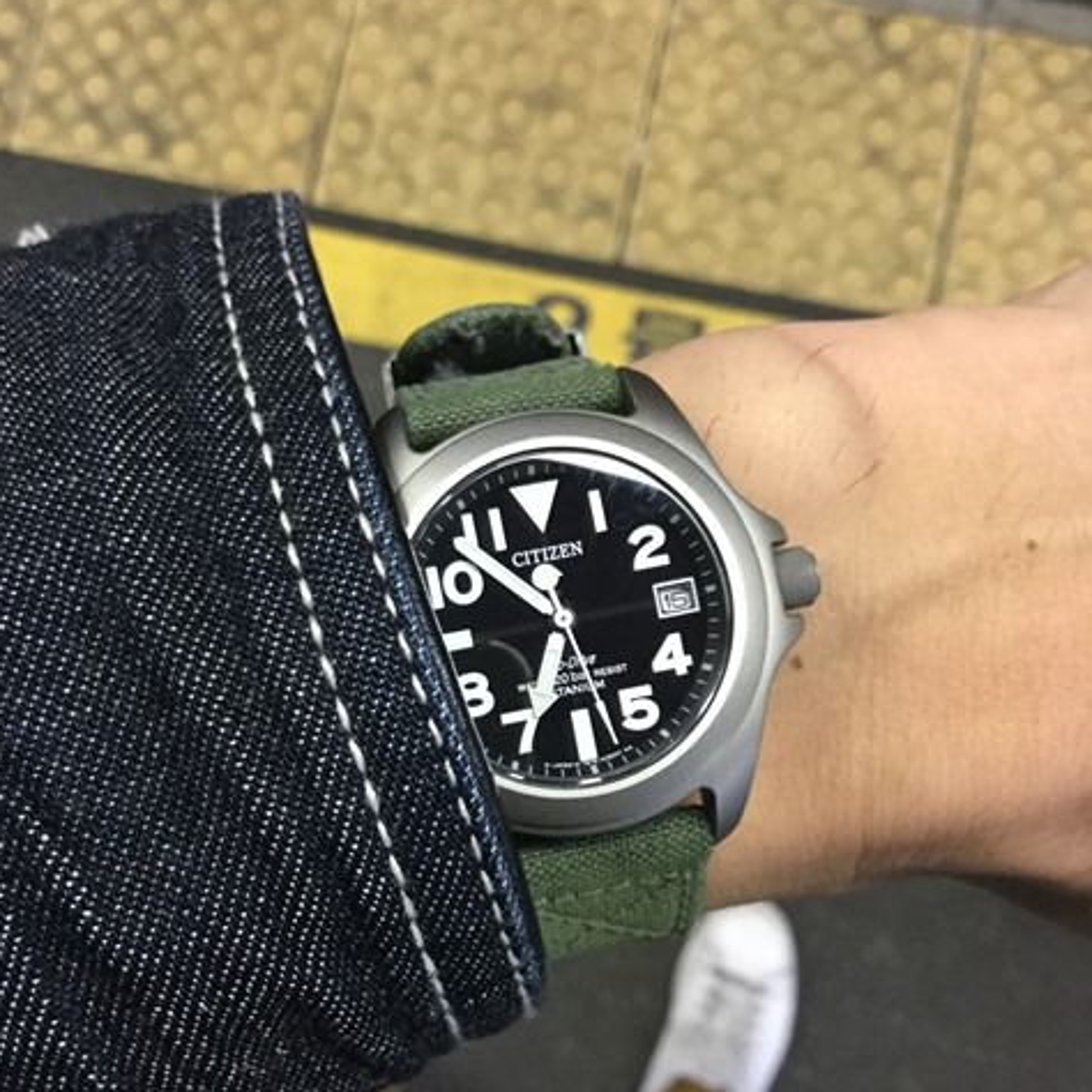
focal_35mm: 37
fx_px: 1321
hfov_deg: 44.9
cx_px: 541
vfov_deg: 44.7
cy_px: 650
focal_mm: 3.3
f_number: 2.4
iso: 200
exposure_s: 1/24
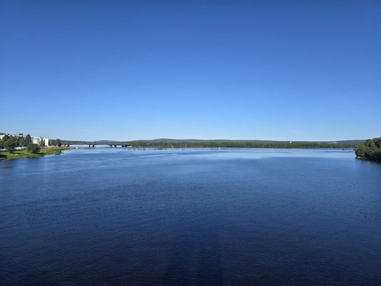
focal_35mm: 23
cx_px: 190
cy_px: 143
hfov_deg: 73.9
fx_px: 253
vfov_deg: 58.9
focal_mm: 6.3
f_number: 1.7
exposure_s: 1/968
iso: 12
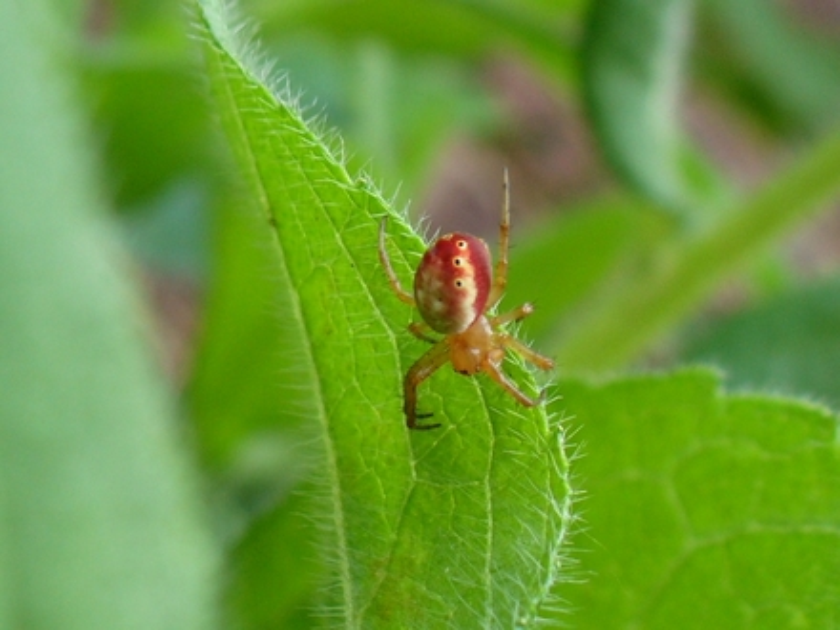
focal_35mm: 37
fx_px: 898
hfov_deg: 50.1
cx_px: 420
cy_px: 315
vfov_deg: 38.7
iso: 80
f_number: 2.8
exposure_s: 1/100
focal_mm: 6.1
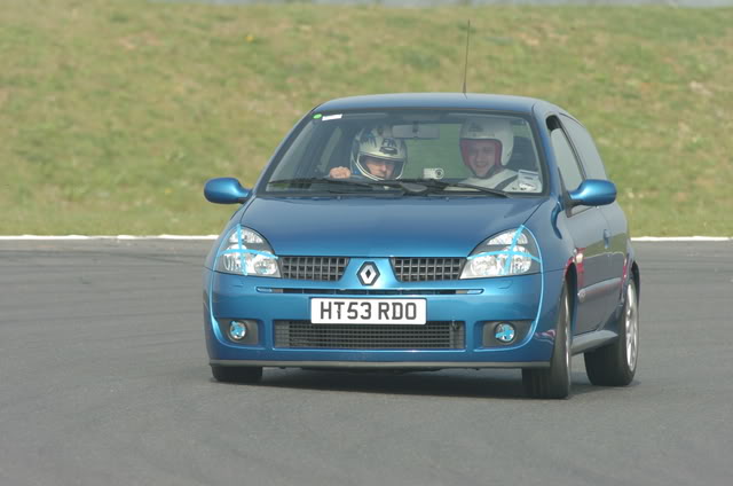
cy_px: 243
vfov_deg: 2.2
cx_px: 366
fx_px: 12802
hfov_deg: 3.3
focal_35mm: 630
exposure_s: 1/320
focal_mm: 420
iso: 200
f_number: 7.1
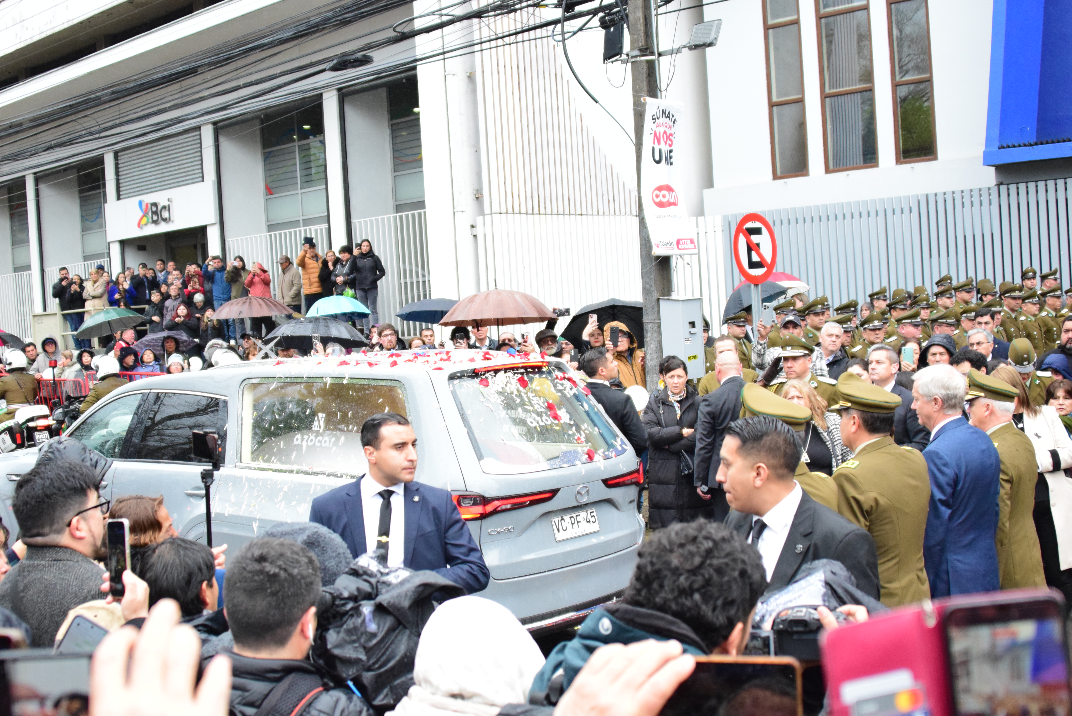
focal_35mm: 42
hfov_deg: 46.4
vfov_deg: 31.9
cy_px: 358
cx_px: 536
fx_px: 1251
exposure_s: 1/3200
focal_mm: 28
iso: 3200
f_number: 3.5
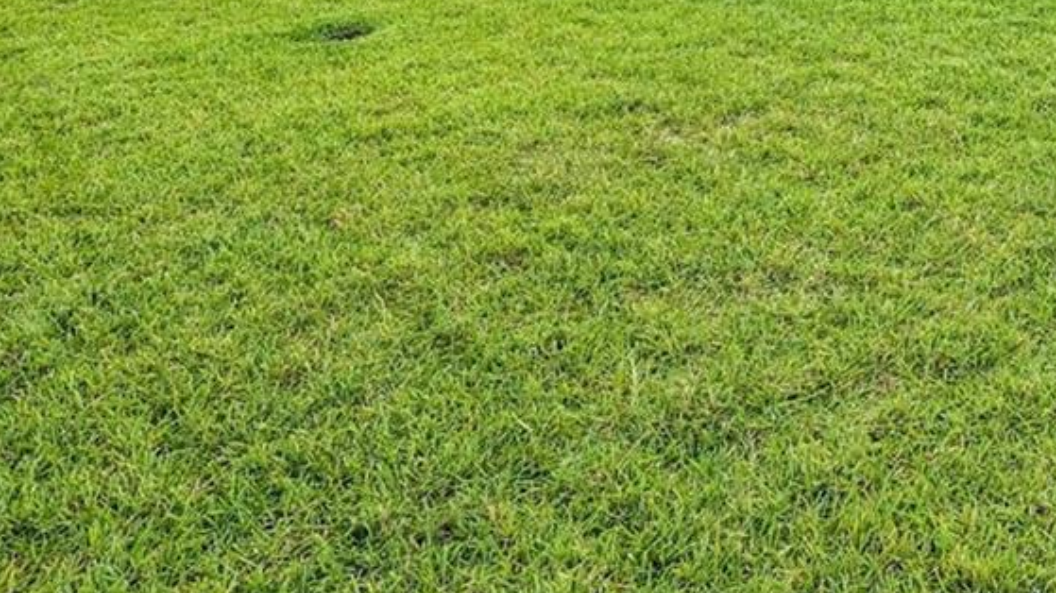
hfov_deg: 38.7
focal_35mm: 42
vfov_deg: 23.1
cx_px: 1198
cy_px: -285
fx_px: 1176
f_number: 8
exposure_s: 1/400
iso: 400
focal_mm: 14
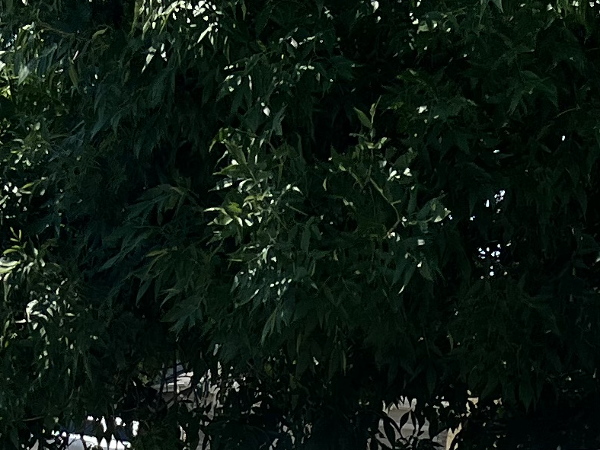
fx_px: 2305
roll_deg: -4.7
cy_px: 1144
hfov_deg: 14.8
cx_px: 180
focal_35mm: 133
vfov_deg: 9.6
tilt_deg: -14.5
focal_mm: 5.7
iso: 50
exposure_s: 1/5076
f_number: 1.5
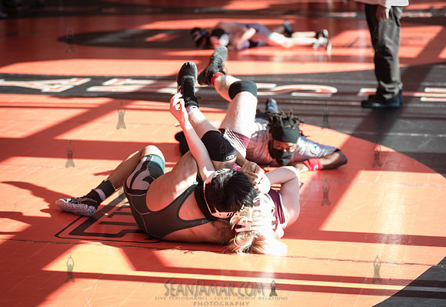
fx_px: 1351
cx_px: 203
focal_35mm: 108
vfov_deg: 13.0
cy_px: 145
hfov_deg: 18.7
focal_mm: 100
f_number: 3.5
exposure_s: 1/400
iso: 400
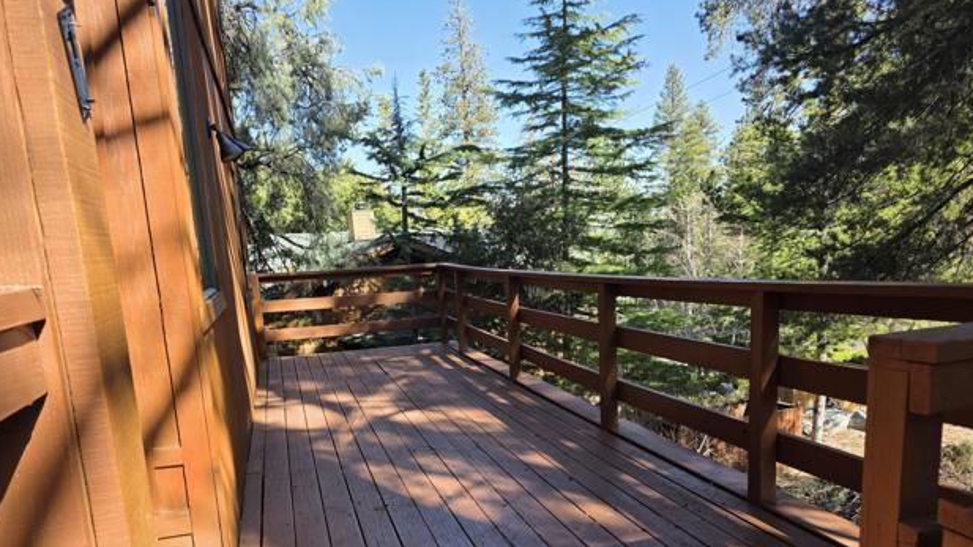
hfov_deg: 71.9
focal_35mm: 26
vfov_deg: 43.6
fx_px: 671
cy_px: 372
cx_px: 473
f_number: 1.7
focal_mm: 6.3
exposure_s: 1/1761
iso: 80
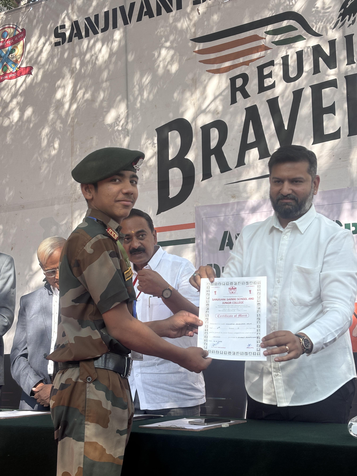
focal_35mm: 52
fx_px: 715
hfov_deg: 28.0
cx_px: 178
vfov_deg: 36.8
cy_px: 238
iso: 32
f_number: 1.6
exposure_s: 1/553
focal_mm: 5.96
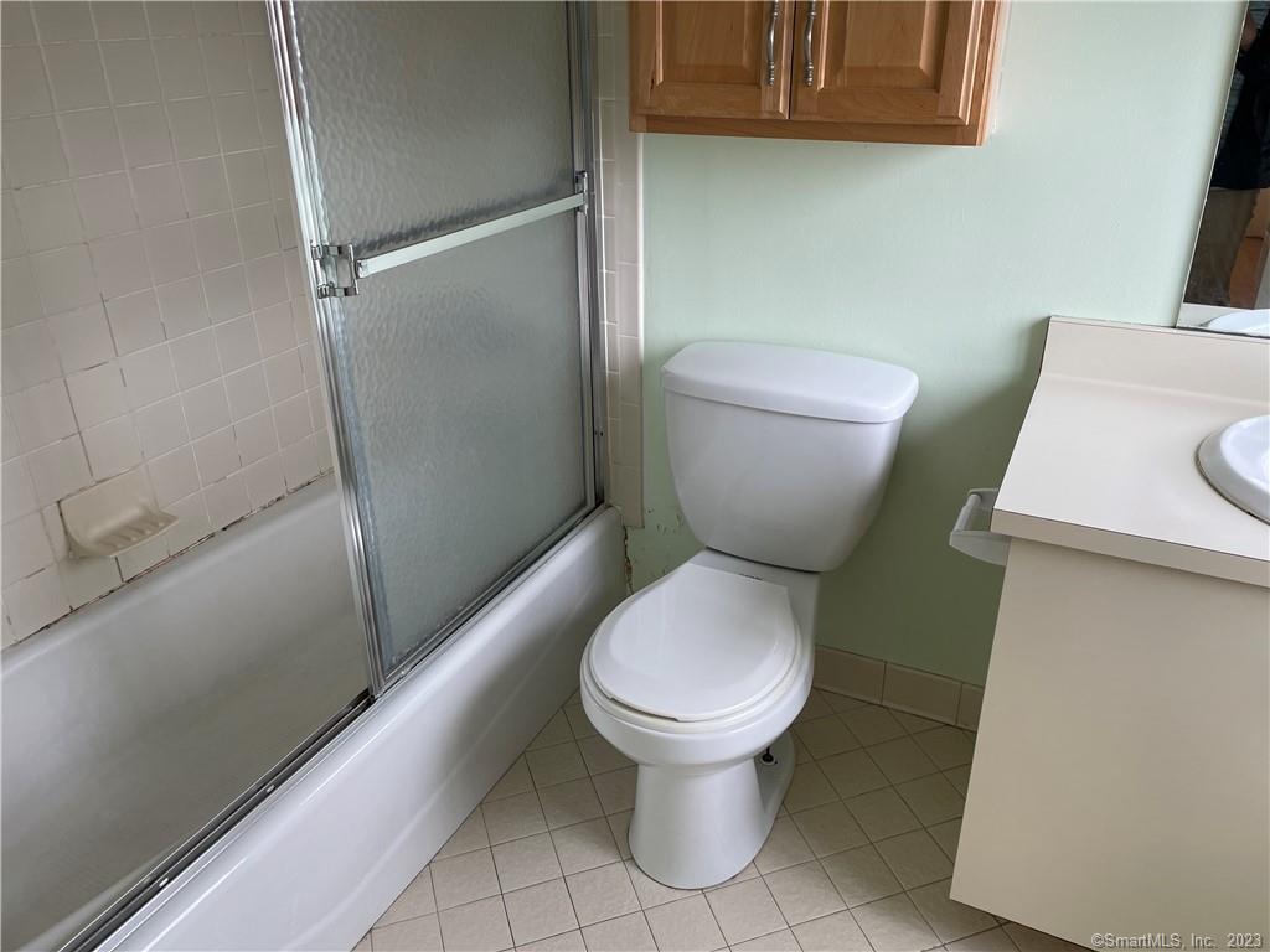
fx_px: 954
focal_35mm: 26
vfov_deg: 53.1
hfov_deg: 67.3
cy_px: 476
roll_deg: +1.3
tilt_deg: -25.6
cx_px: 635
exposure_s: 1/121
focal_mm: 4.2
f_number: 1.6
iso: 32
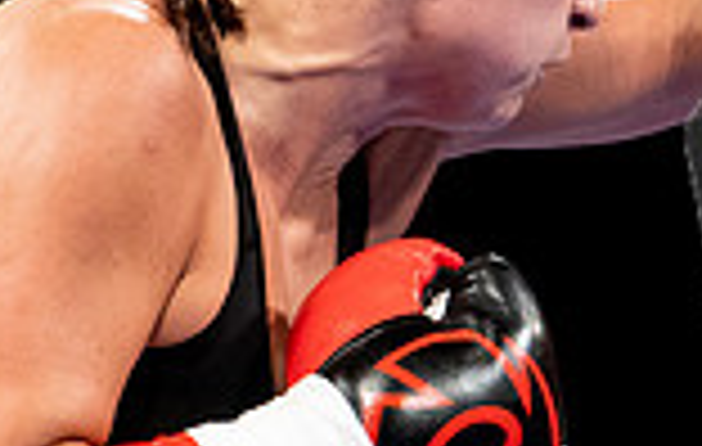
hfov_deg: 6.8
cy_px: 35
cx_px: 651
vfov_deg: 4.3
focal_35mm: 305
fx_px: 5861
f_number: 4
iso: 4000
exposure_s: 1/800
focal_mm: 70
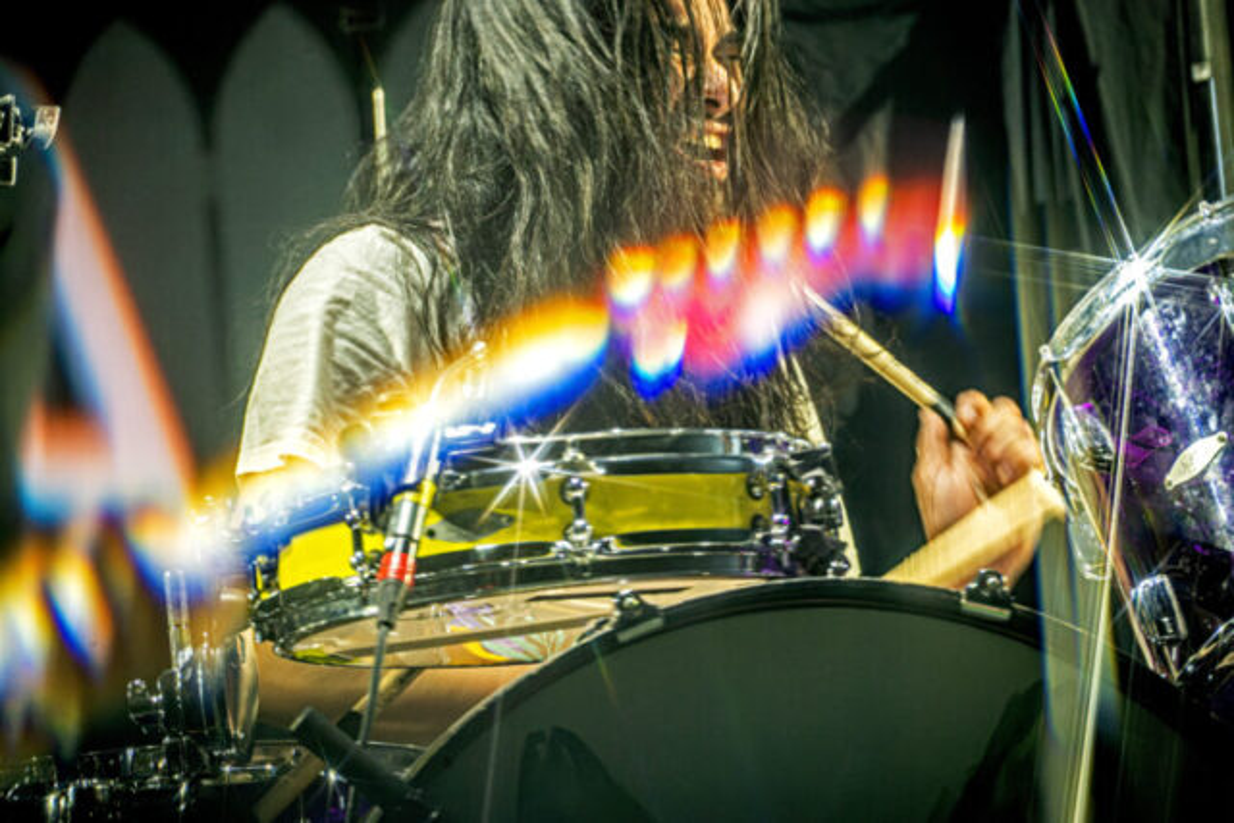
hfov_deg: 6.6
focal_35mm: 310
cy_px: 412
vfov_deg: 4.4
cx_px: 617
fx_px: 10628
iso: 2500
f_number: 8
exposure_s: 1/160
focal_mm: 310
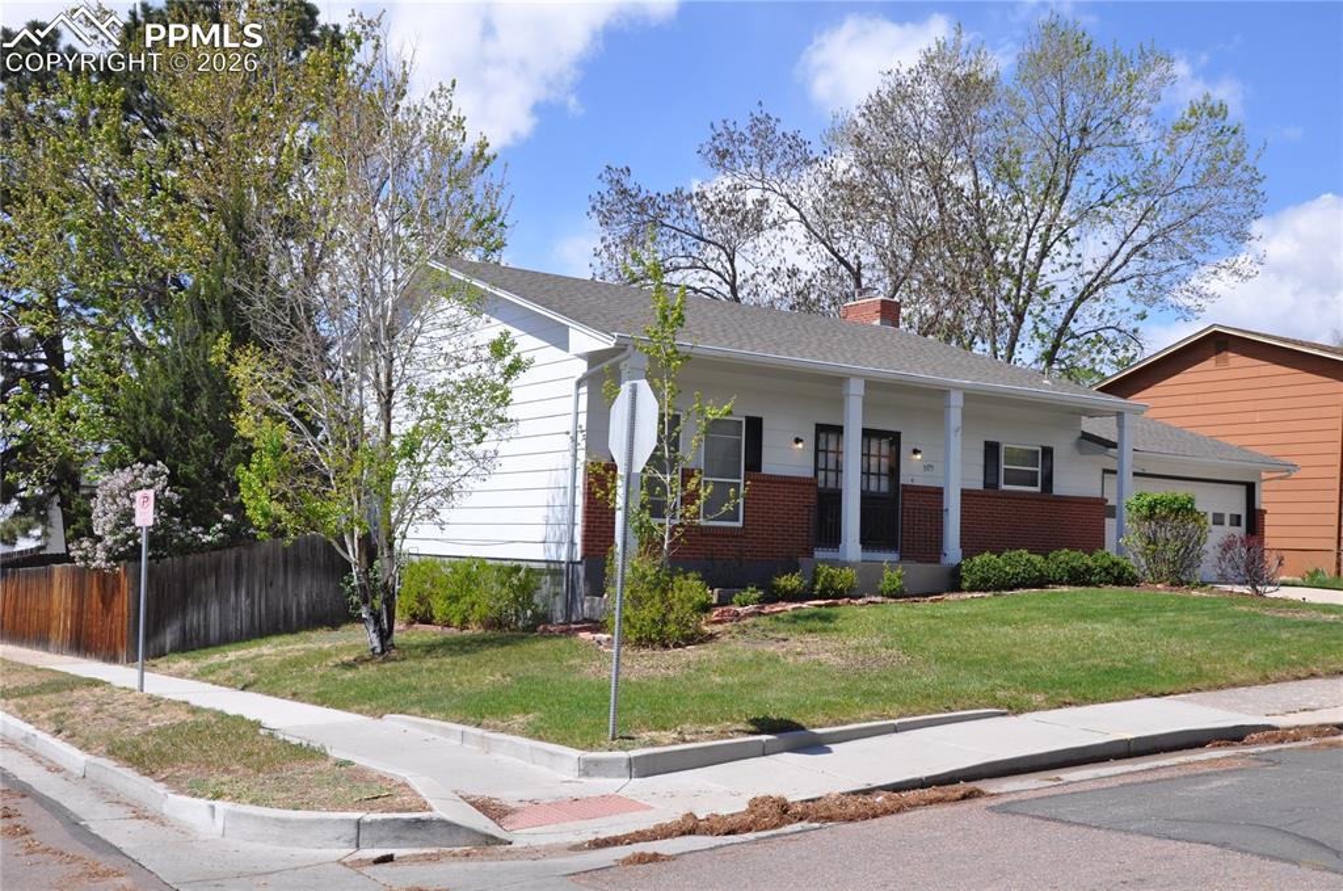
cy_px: 446
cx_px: 672
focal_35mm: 38
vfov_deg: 35.4
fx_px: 1397
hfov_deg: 51.4
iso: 200
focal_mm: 25
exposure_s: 1/400
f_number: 10
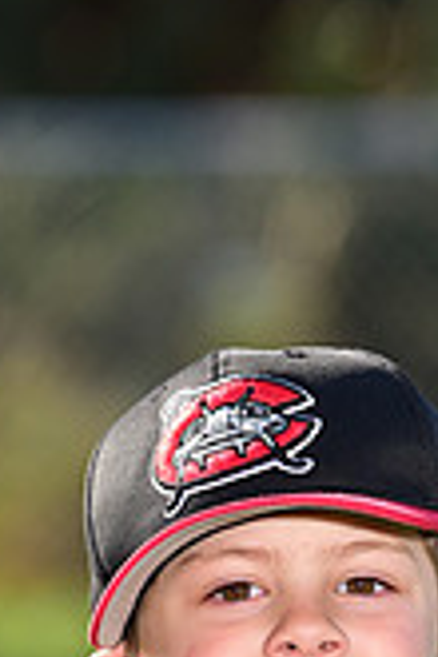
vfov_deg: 2.9
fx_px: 12847
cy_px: 904
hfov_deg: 2.0
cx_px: 297
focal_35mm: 704
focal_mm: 200
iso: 80
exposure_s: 1/250
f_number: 5
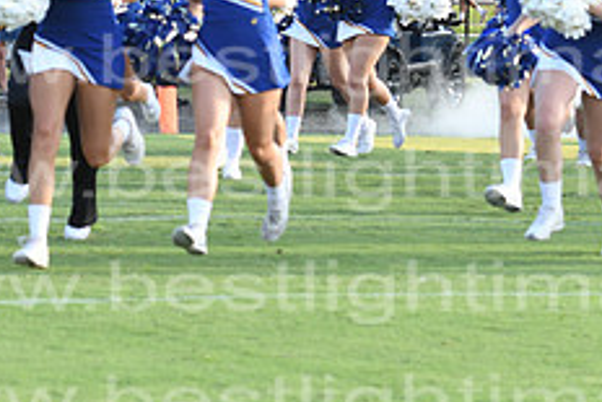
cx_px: 446
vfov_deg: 4.3
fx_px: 5404
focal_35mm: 323
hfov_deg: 6.4
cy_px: 9
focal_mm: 86
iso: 400
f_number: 5.6
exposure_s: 1/500
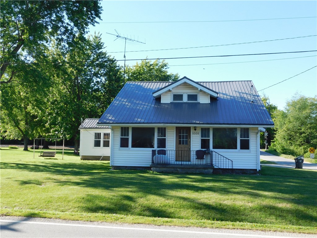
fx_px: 330
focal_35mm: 36
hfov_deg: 51.4
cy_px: 119
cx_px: 158
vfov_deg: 39.7
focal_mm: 6.3
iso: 125
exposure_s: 1/400
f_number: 3.5
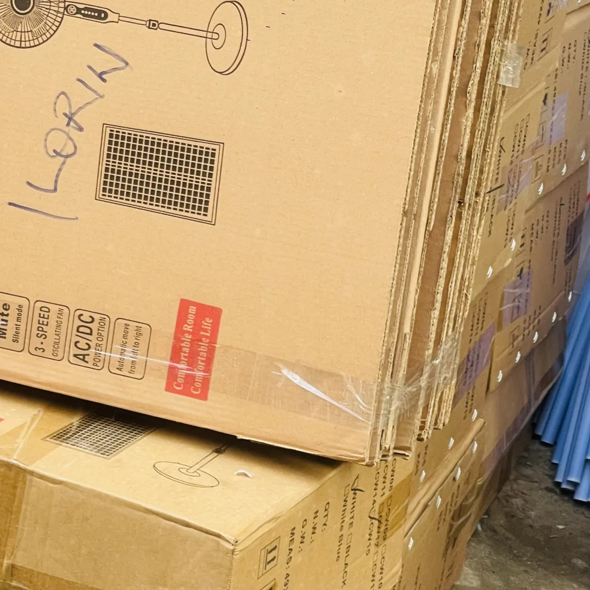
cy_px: 297
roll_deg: -7.3
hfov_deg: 13.8
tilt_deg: -23.3
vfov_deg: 13.8
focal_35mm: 126
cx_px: 151
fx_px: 2430
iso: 50
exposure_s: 1/99
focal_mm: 7.5
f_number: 2.2
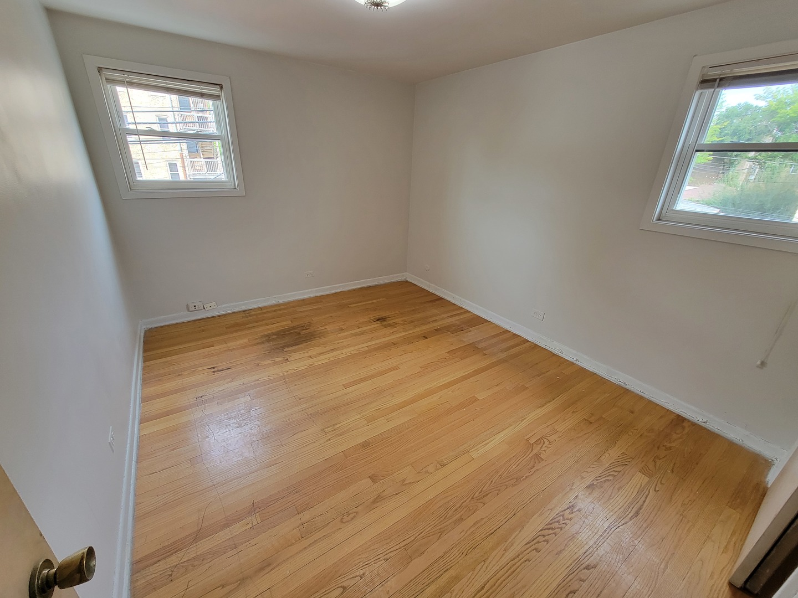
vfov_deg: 89.9
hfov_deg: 106.2
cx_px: 399
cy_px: 299
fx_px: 300
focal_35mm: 13
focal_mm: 2.2
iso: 160
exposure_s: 1/60
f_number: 2.2
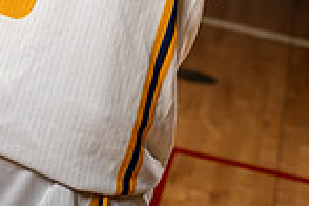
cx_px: 67
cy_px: -256
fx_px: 1837
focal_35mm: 214
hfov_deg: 9.6
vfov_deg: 6.2
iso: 125
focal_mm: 70
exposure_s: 1/250
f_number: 5.6
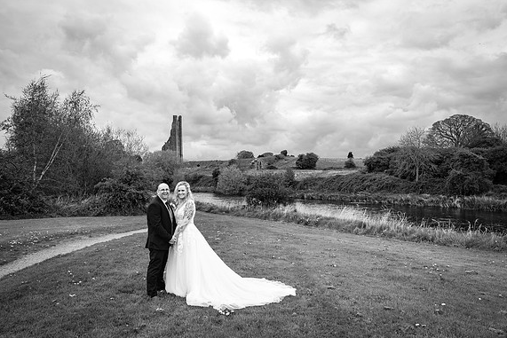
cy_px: 159
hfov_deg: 67.3
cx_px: 272
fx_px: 380
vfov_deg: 47.9
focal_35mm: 27
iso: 160
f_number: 4
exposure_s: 1/500
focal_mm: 16
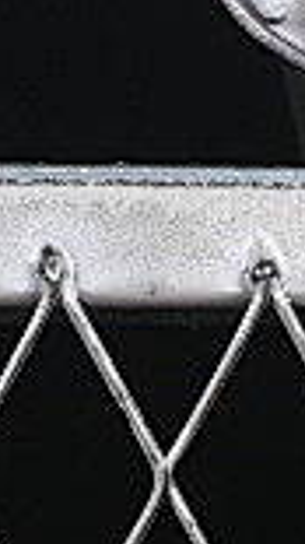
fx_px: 7877
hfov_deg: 2.2
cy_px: -625
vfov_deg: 3.9
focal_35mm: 547
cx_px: -140
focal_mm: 50
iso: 160
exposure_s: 1/50
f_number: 6.3
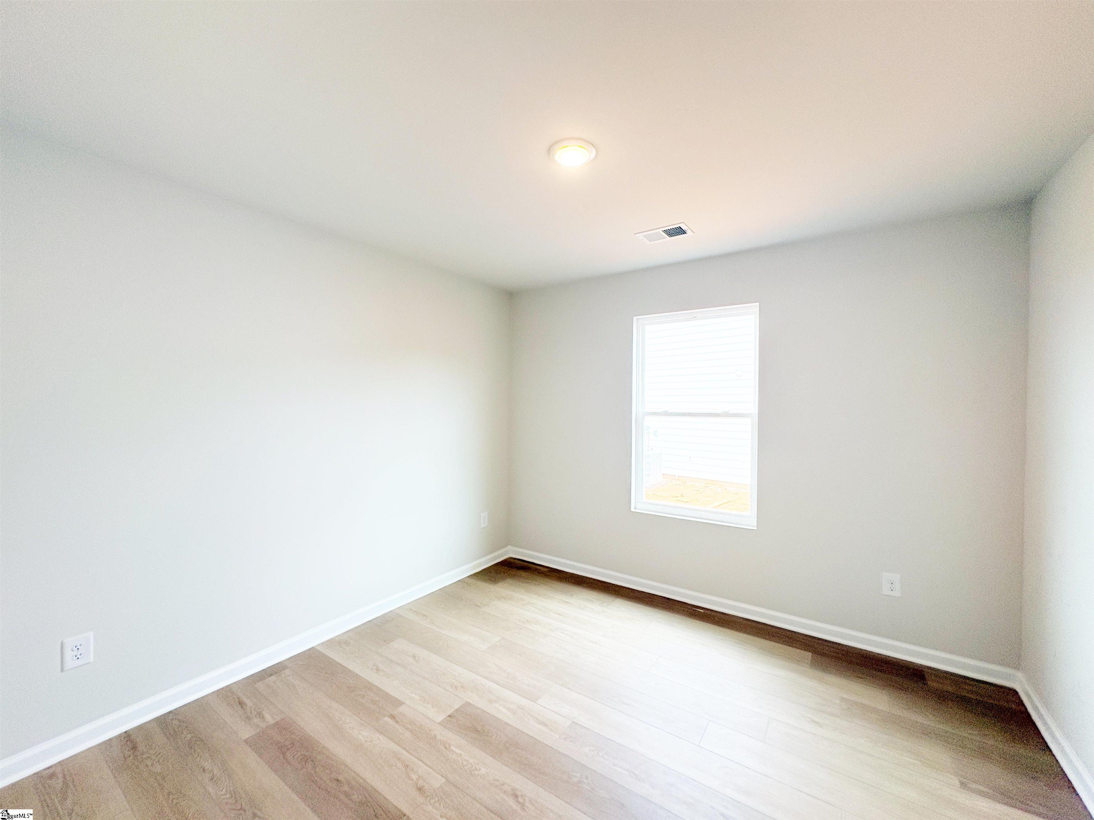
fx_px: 442
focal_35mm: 14
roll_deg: -0.2
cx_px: 547
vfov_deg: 85.7
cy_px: 410
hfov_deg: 102.1
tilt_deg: -0.4
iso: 64
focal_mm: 2.22
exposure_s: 1/178
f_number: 2.2
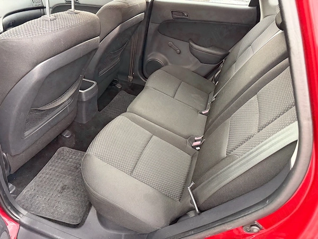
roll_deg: -6.2
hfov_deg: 71.6
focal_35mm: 24
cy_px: 120
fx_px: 220
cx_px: 159
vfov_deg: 56.8
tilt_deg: -37.6
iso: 400
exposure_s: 1/60
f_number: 1.78
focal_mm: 6.76
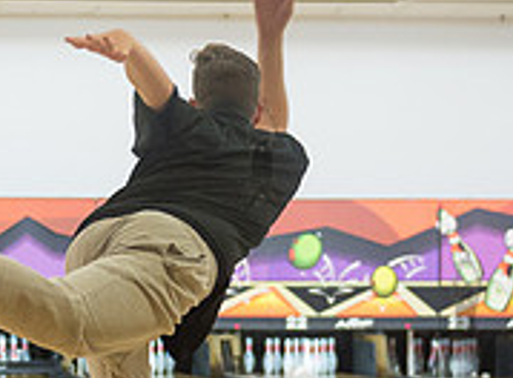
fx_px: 2195
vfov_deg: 9.8
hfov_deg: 12.8
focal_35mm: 149
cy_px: 282
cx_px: -176
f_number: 2.8
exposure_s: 1/200
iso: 2500
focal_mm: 35
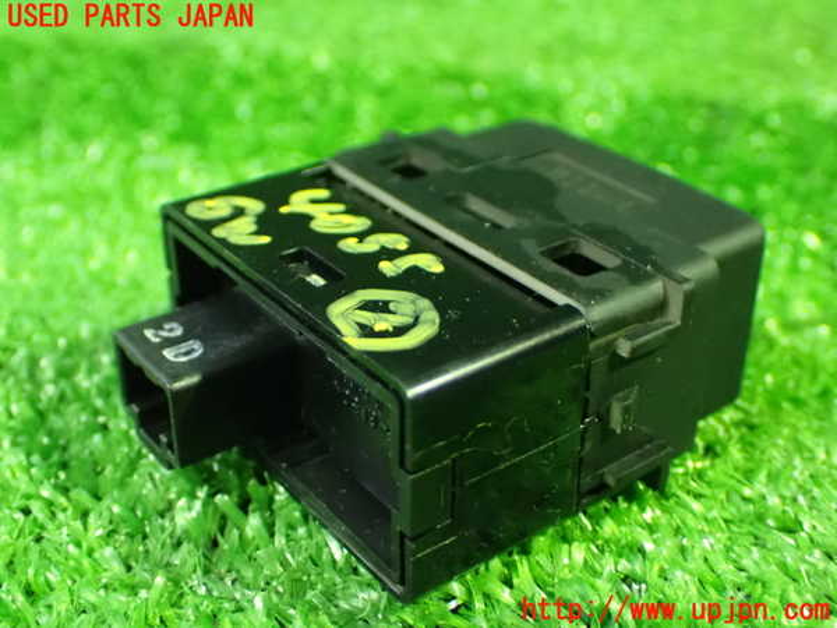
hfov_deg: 40.4
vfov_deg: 30.9
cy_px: 314
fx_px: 1136
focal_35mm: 47
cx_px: 418
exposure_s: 1/20
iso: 1600
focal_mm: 8.4
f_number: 3.1
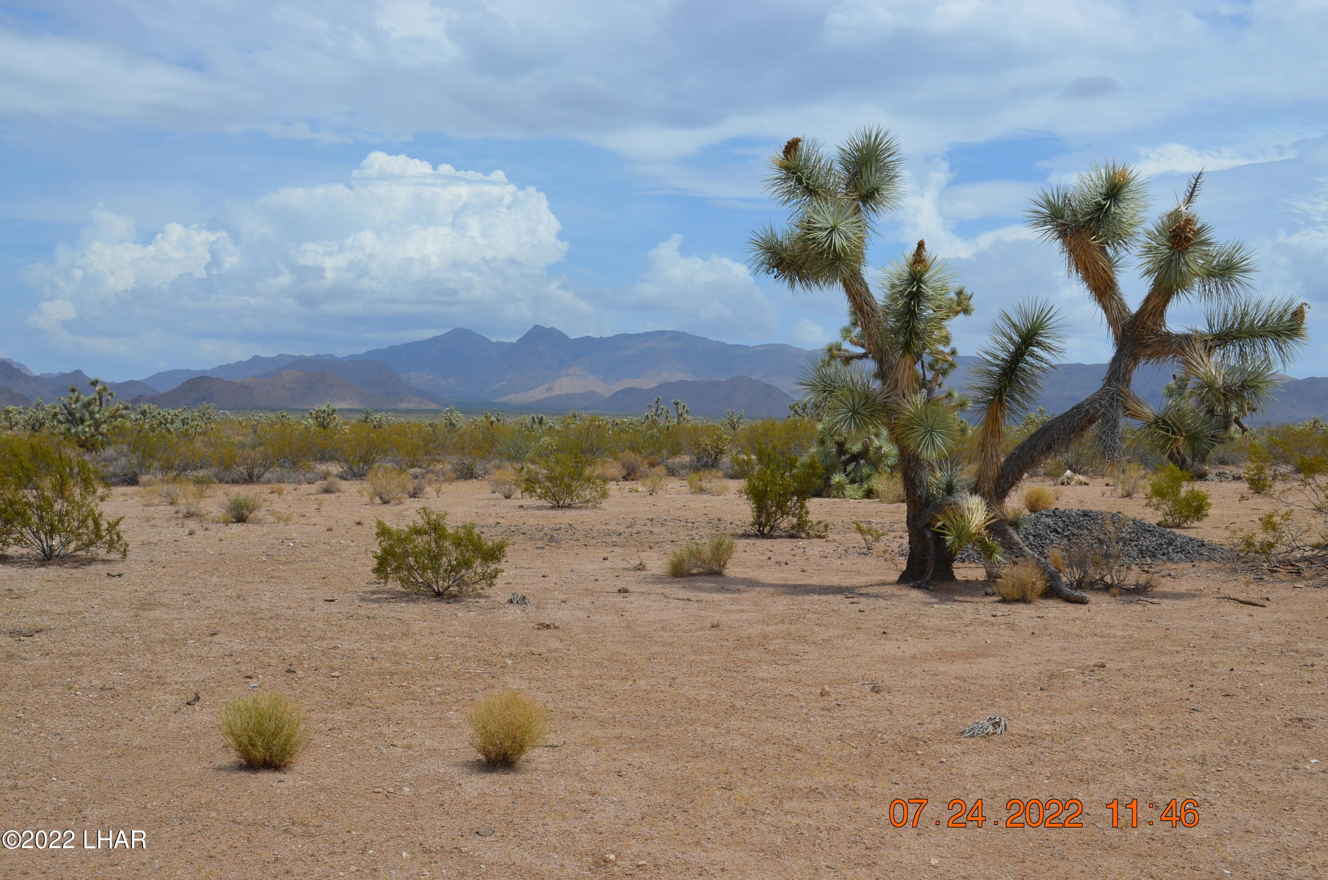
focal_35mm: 44
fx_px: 1601
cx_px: 664
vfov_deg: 30.7
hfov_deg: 45.0
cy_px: 440
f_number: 9
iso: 100
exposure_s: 1/320
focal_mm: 29
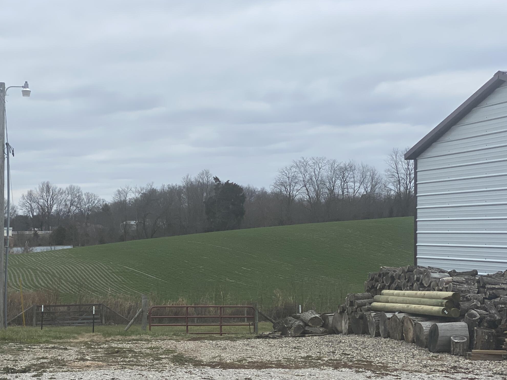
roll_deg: -0.5
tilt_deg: -1.8
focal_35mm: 79
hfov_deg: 24.5
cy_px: 275
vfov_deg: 18.6
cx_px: 146
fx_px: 1157
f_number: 2
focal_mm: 6
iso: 20
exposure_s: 1/375
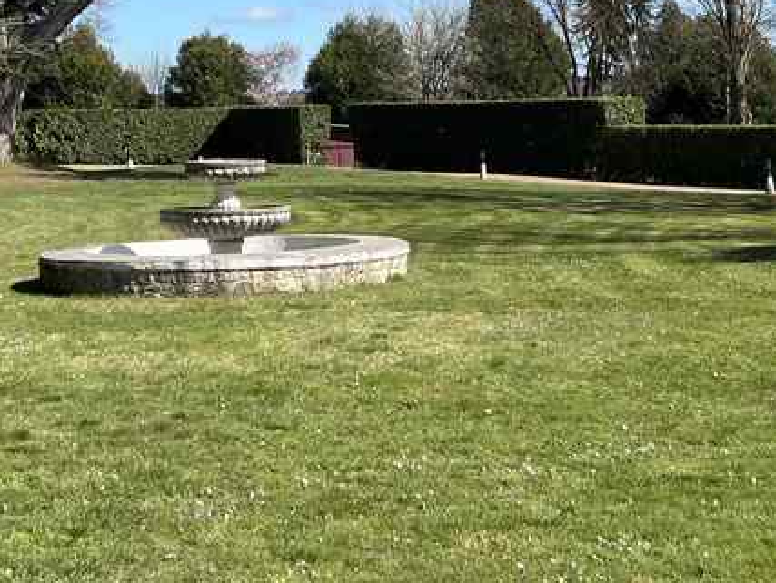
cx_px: 320
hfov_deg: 26.6
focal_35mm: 73
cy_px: -193
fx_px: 1638
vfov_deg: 18.6
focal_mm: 5.7
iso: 50
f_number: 1.5
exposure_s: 1/2571
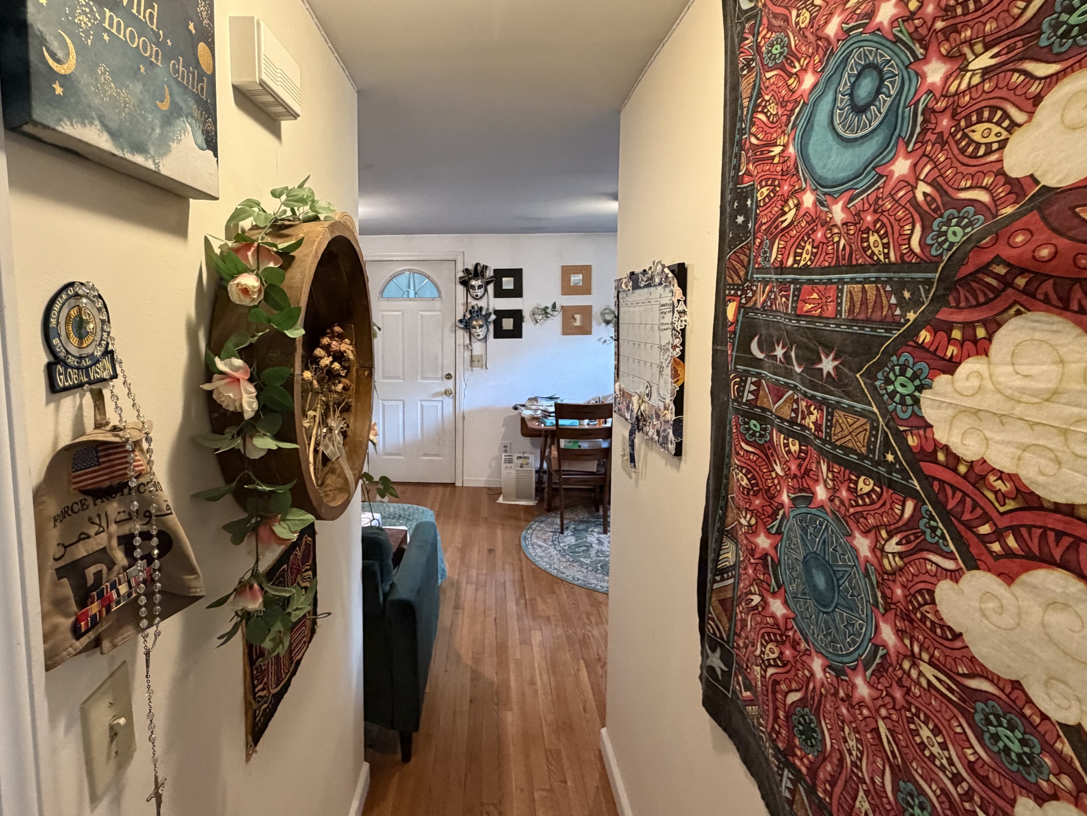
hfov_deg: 87.0
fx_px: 565
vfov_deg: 71.4
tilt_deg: -4.8
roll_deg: +0.0
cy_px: 370
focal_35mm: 18
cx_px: 453
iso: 500
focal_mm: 2.22
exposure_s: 1/60
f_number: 2.2
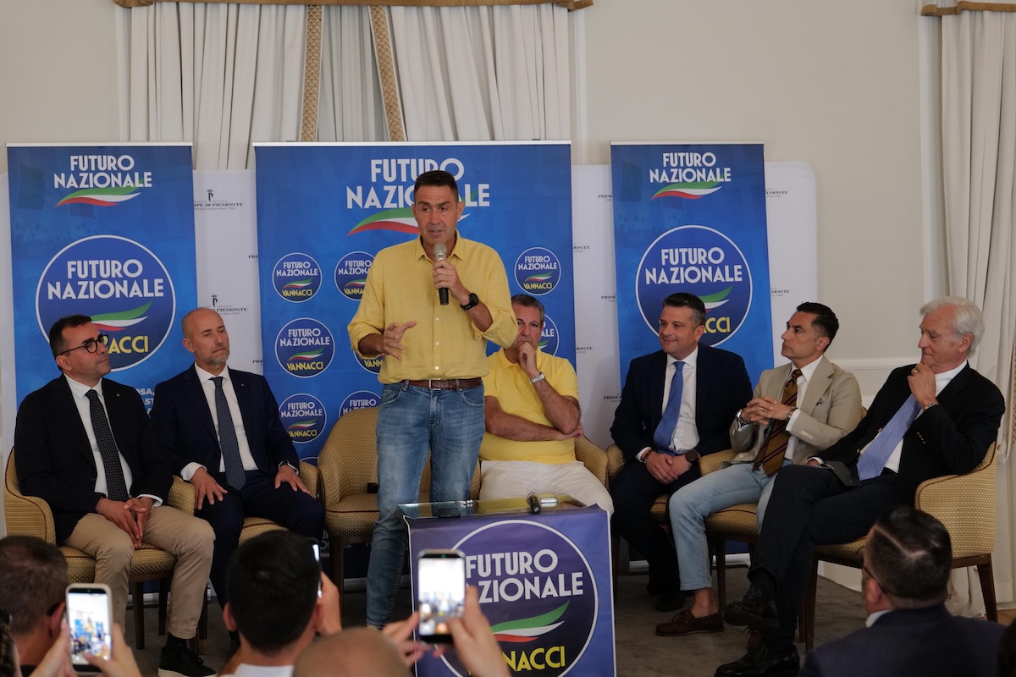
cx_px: 508
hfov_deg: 37.5
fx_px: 1496
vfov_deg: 25.5
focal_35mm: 53
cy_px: 338
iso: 3200
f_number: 4
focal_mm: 53
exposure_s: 1/160
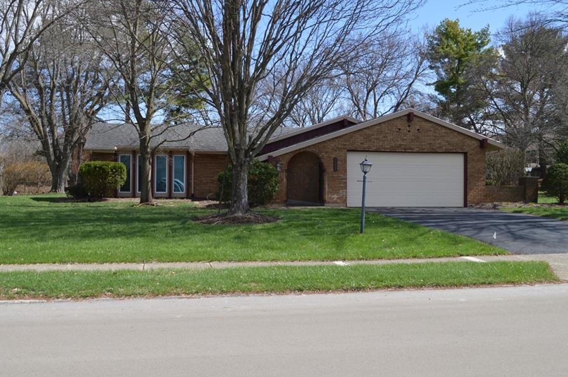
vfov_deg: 32.5
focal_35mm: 41
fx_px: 646
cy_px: 181
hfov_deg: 47.4
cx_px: 264
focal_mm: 24
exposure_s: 1/200
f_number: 7.1
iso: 100
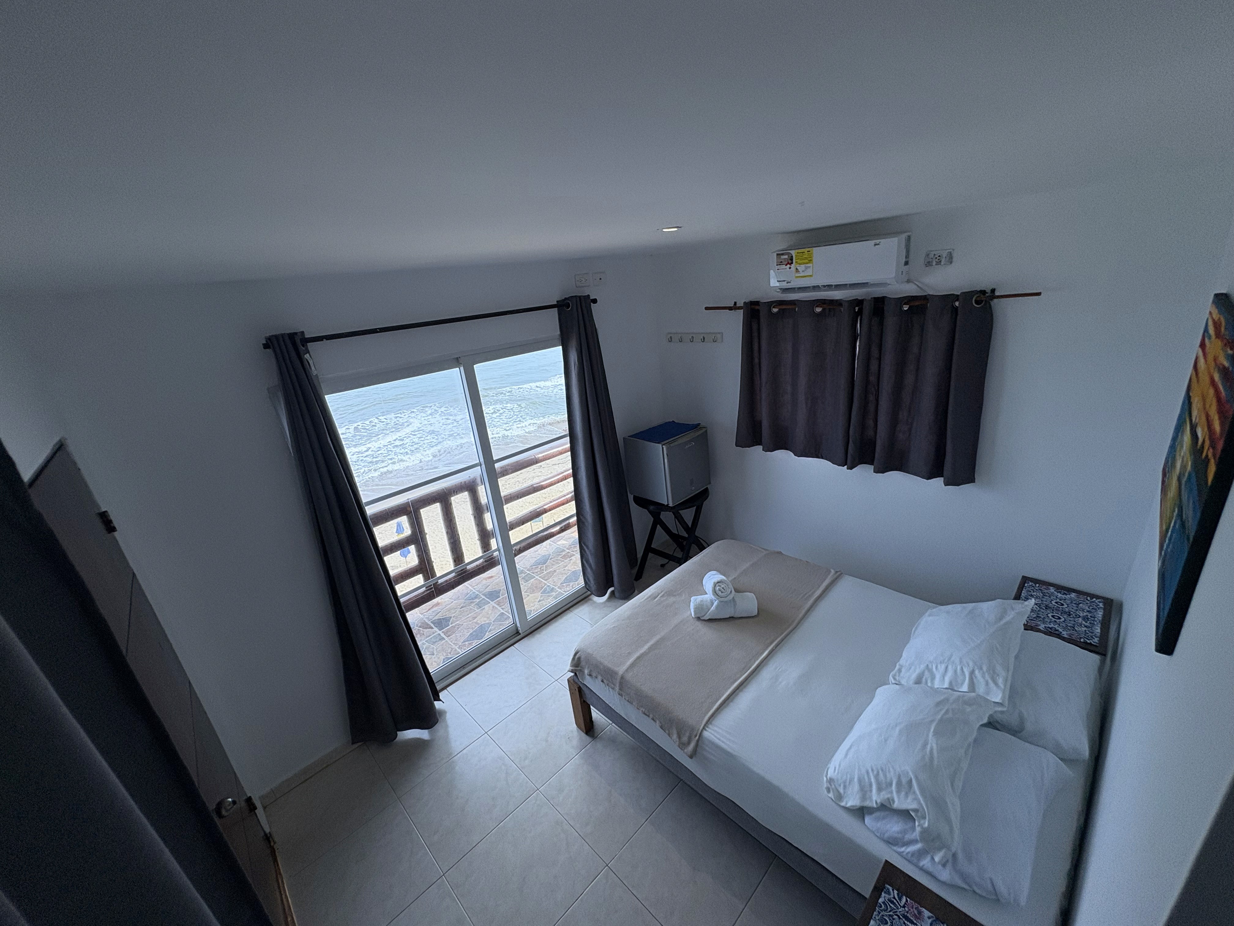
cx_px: 617
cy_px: 463
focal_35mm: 14
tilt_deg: -19.7
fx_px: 499
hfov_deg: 102.1
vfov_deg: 85.7
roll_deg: +6.9
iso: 50
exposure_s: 1/401
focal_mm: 2.22
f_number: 2.2
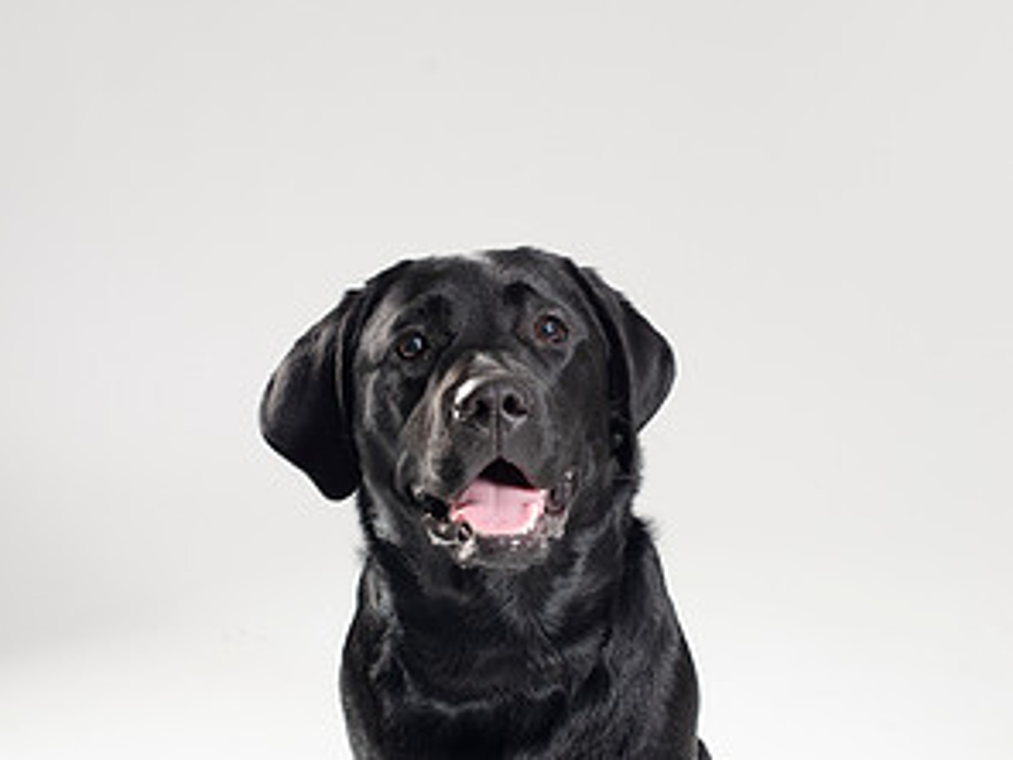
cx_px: 506
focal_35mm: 73
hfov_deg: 26.7
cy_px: 411
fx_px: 2136
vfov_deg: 20.2
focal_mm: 50
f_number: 6.3
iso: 250
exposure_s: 1/200
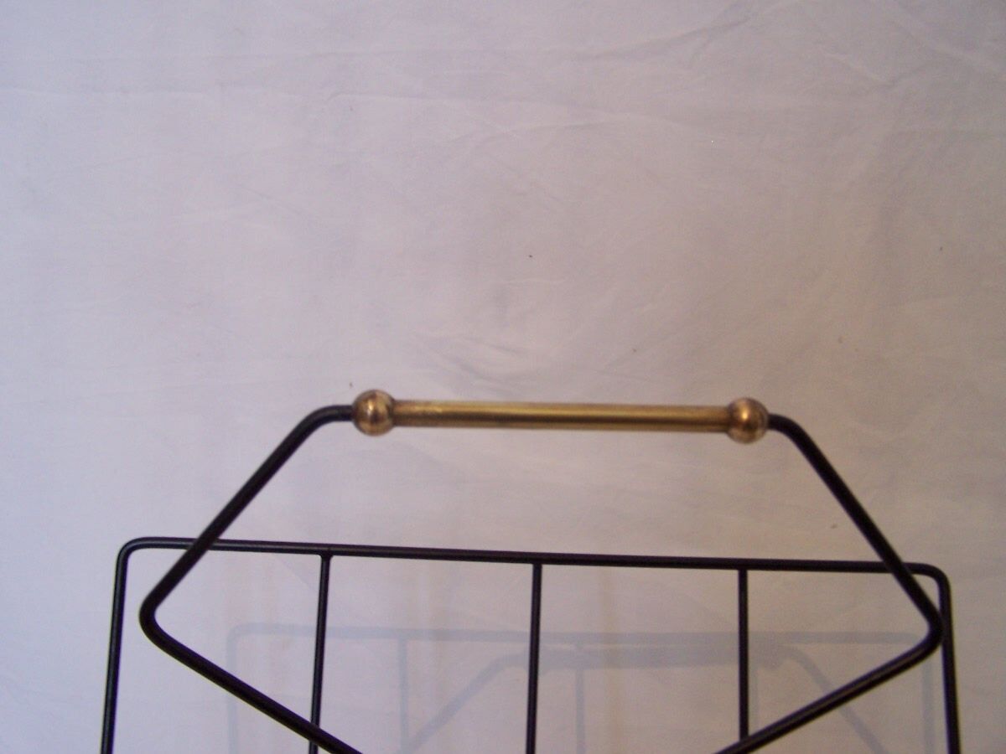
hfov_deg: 49.0
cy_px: 377
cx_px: 503
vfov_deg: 37.7
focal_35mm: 38
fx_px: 1104
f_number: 2.8
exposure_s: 1/20
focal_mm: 6.3
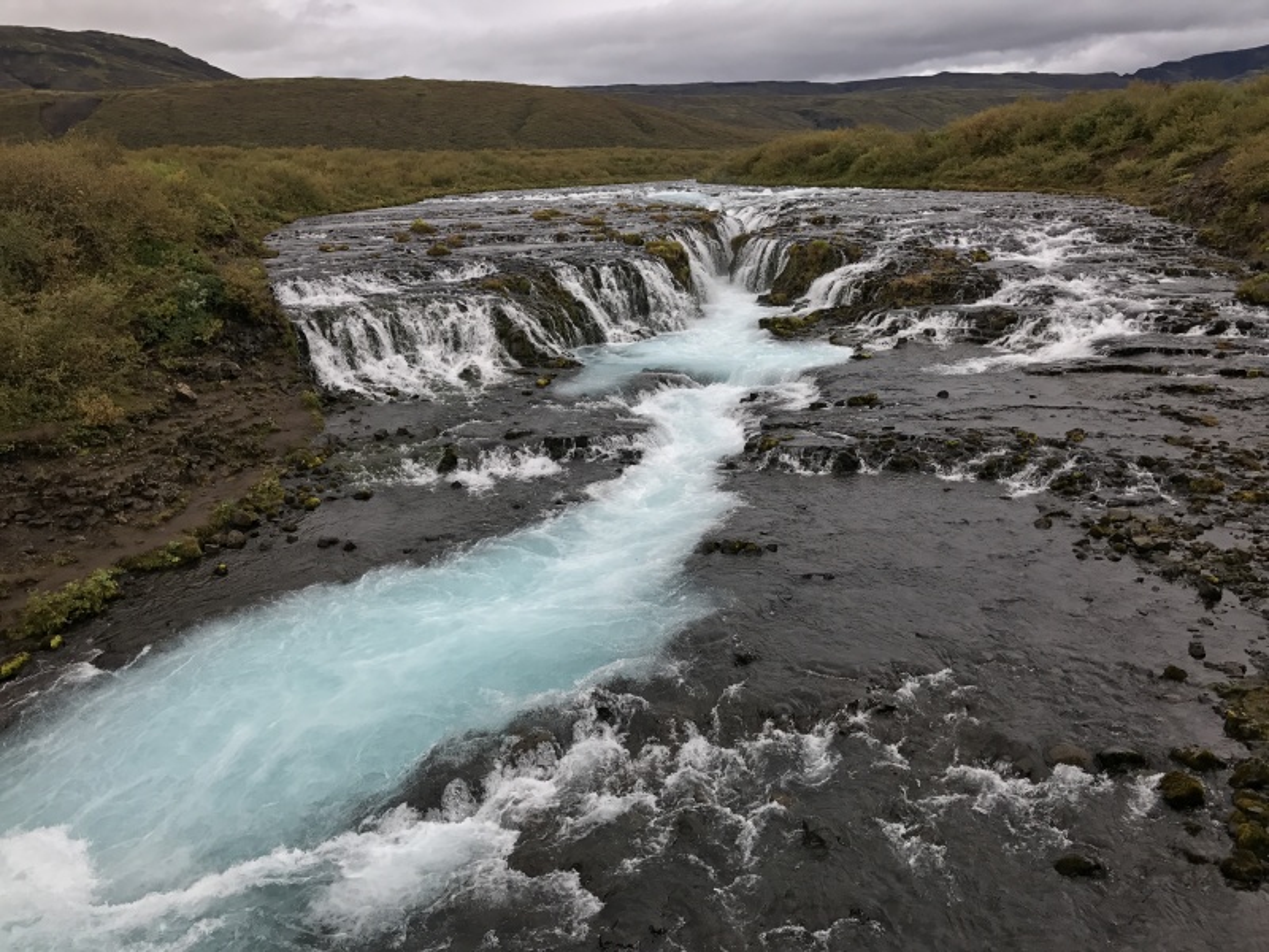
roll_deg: +2.1
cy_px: 476
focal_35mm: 28
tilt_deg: -14.8
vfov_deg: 49.7
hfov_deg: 63.4
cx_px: 634
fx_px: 1026
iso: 20
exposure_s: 1/251
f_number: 1.8
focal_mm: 3.99
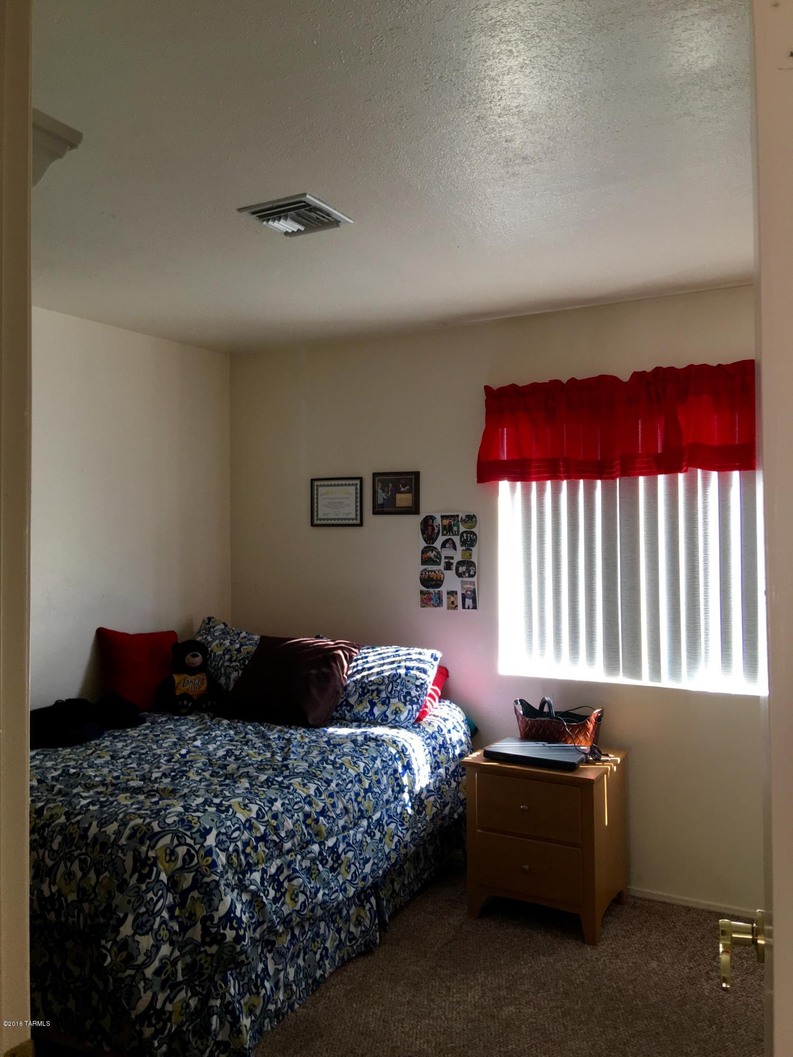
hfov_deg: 48.2
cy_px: 528
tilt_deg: +1.2
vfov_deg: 61.7
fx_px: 886
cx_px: 396
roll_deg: +0.0
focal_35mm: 29
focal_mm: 4.15
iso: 50
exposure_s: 1/30
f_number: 2.2
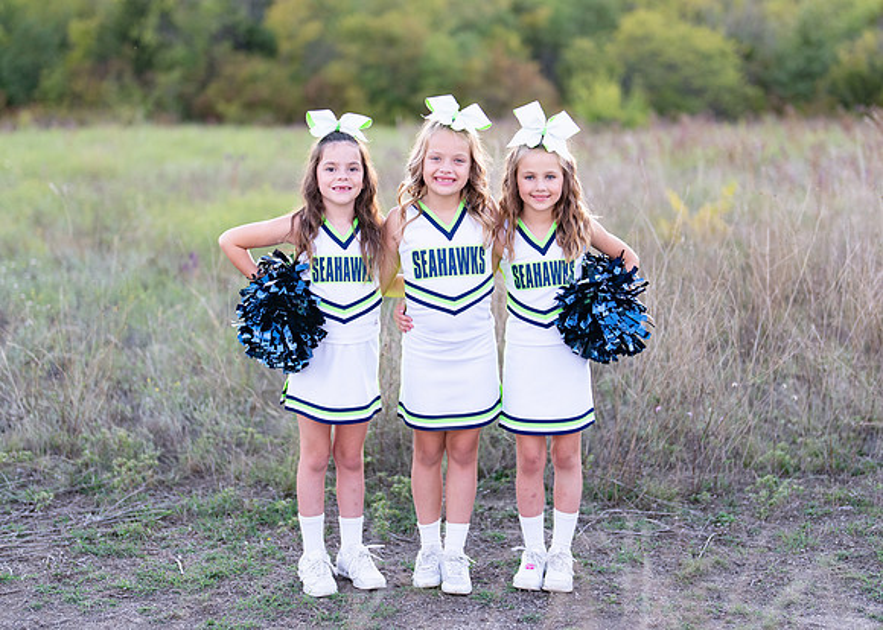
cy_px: 297
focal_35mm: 68
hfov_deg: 29.0
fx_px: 1707
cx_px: 449
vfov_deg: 20.9
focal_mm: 50
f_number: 1.2
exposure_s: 1/320
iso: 250
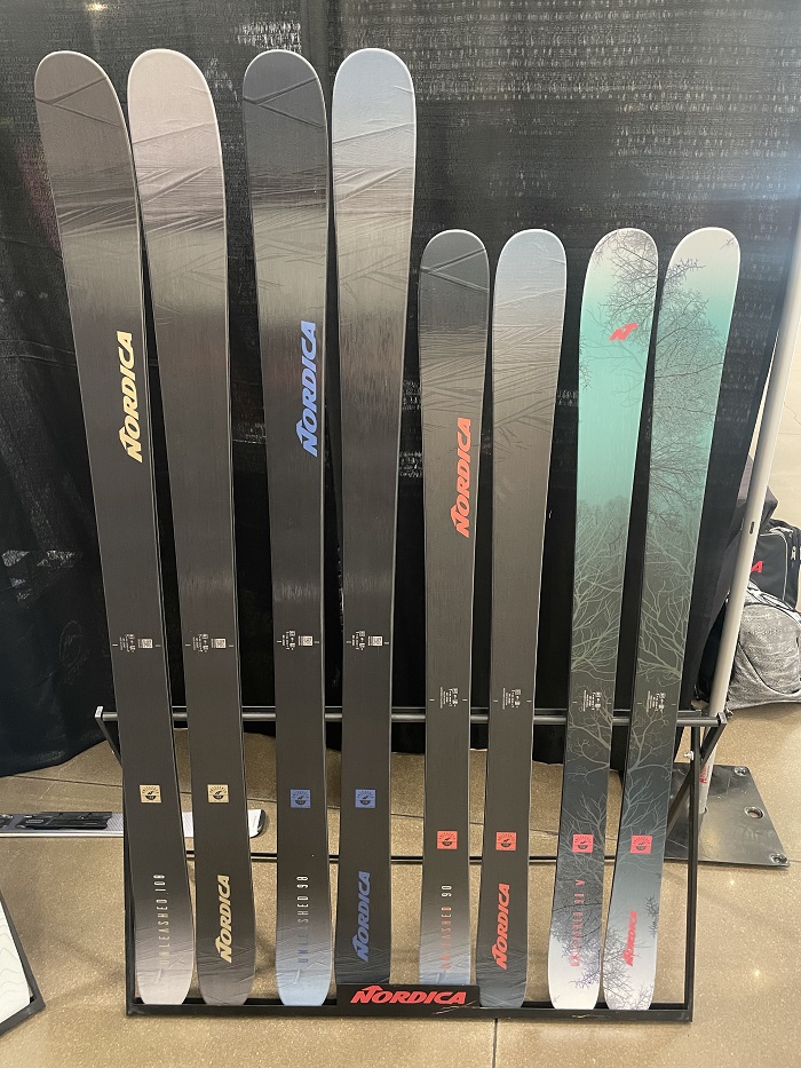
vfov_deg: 67.3
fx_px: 802
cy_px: 534
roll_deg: +0.2
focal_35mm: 26
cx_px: 400
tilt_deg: -24.6
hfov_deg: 53.1
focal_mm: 4.2
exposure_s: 1/30
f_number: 1.6
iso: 500
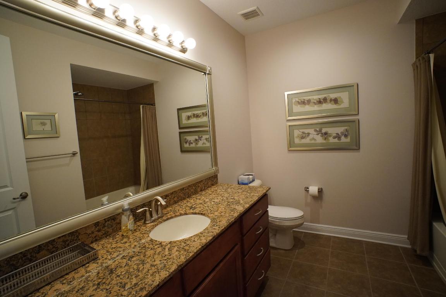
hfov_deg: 95.0
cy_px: 148
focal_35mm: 16
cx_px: 223
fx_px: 204
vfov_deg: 72.1
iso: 2000
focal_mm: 11
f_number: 4.5
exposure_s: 1/160
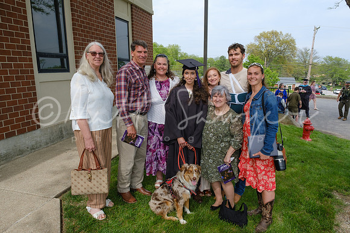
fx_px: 233
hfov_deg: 73.7
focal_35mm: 24
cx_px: 175
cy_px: 116
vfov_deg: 53.2
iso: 400
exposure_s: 1/250
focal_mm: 16
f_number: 10
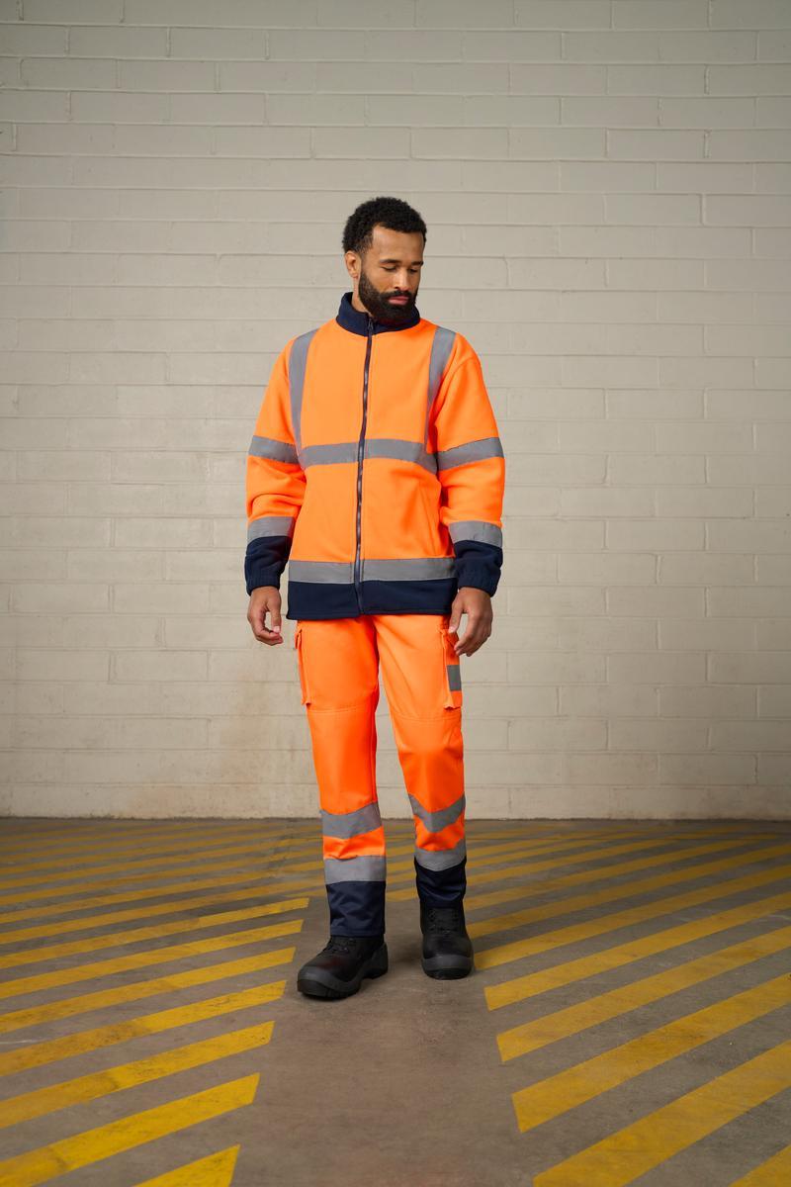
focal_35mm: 35
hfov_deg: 37.9
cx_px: 396
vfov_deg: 54.4
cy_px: 594
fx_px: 1153
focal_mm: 35
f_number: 3.5
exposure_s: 1/160
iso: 400
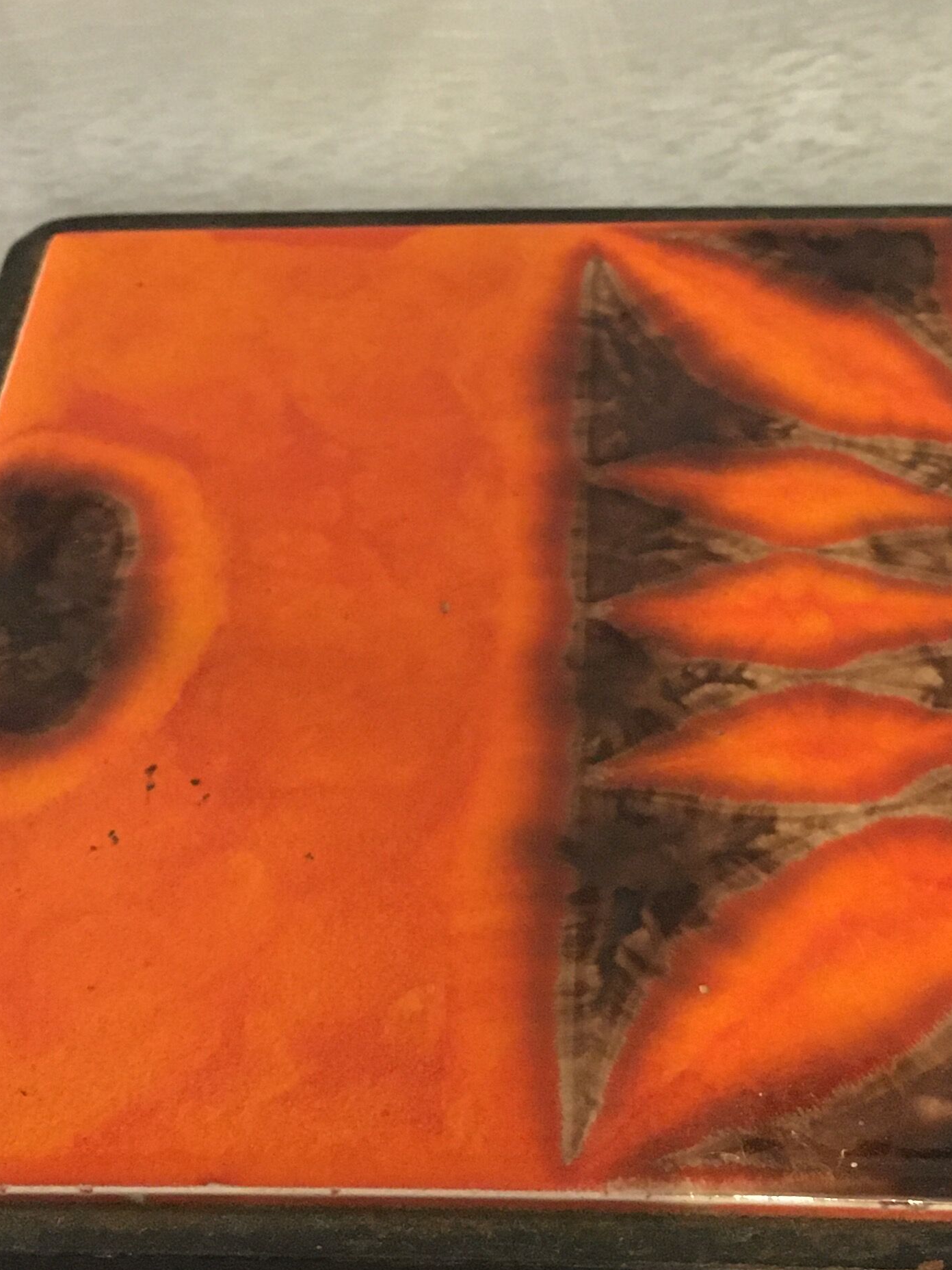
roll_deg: +0.1
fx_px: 2310
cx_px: 505
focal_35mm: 63
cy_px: 446
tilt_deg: -39.8
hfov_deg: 23.3
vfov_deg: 30.5
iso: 320
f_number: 2.2
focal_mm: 4.15
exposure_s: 1/17
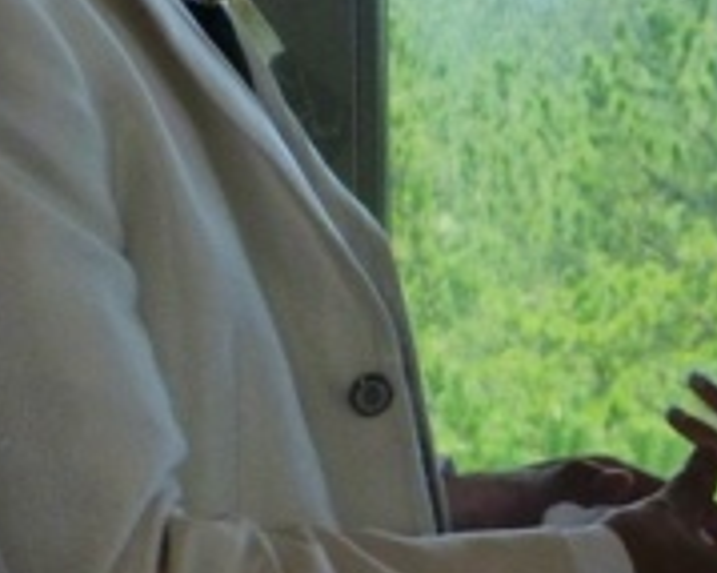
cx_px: 833
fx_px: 9926
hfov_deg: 4.1
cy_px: 32
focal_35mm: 468
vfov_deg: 3.3
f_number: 5.9
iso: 125
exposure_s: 1/125
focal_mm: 22.5
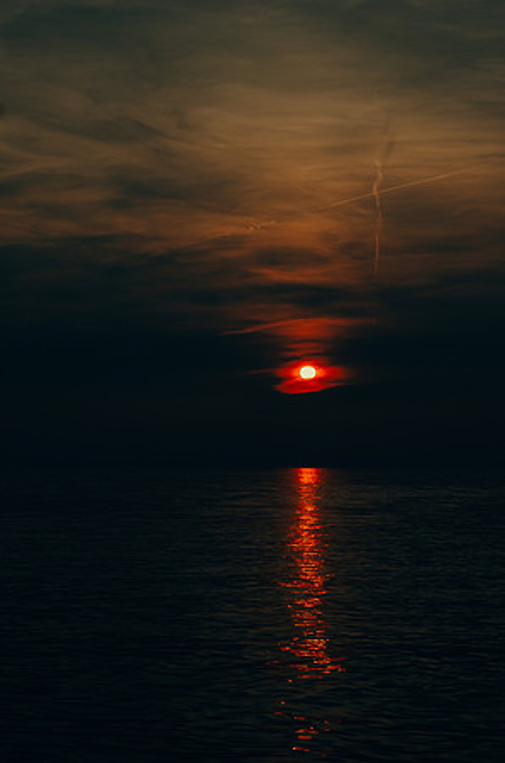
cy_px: 382
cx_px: 252
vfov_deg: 27.0
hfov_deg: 18.1
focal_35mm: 75
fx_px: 1585
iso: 320
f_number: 16
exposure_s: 1/500
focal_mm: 50
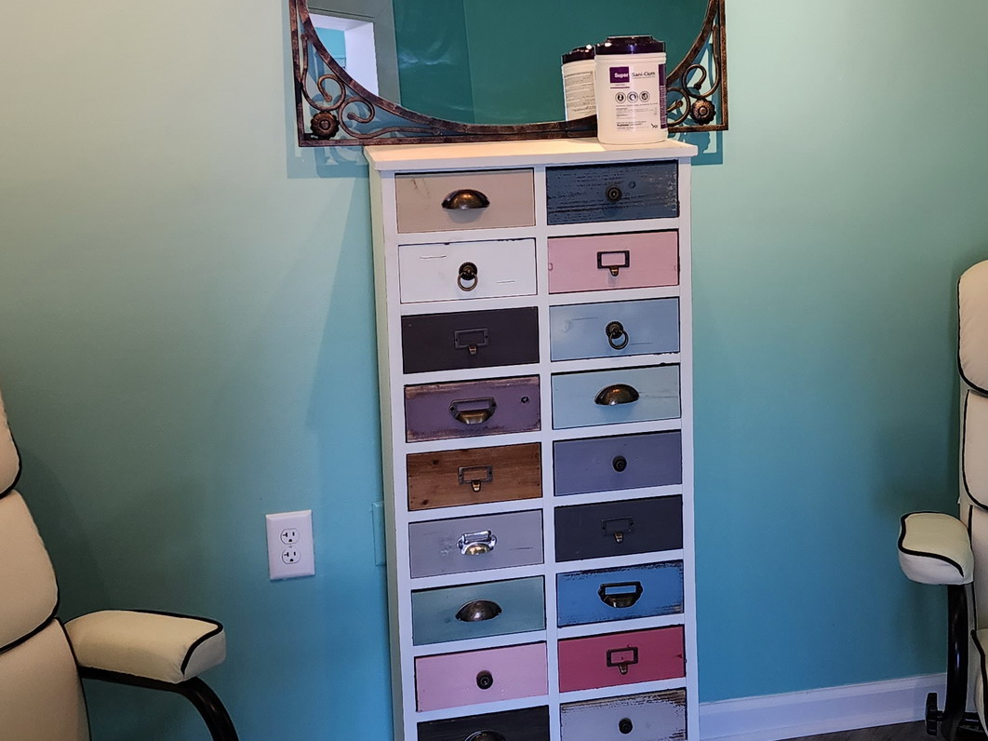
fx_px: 1484
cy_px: 258
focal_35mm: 52
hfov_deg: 36.6
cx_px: 610
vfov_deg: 27.9
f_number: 1.8
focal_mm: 6.4
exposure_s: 1/120
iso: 100
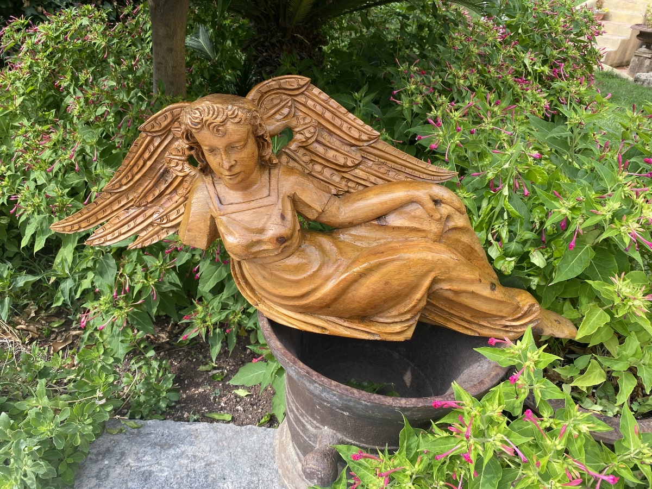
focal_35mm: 26
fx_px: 490
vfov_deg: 53.1
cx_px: 326
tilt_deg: -30.5
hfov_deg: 67.3
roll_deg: -4.8
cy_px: 244
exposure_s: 1/397
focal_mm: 4.25
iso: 32
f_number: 1.8
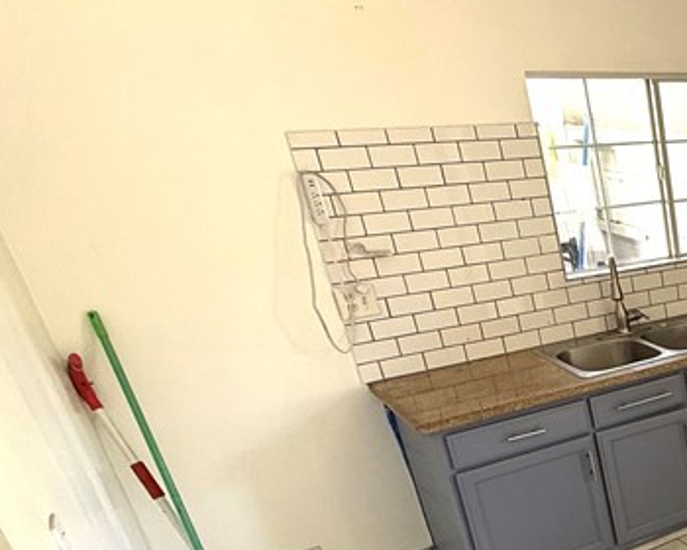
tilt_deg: -24.1
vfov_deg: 36.0
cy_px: 448
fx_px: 813
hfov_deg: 32.0
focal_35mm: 40
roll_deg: +0.0
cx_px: 934
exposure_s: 1/99
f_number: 2.2
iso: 125
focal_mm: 2.22
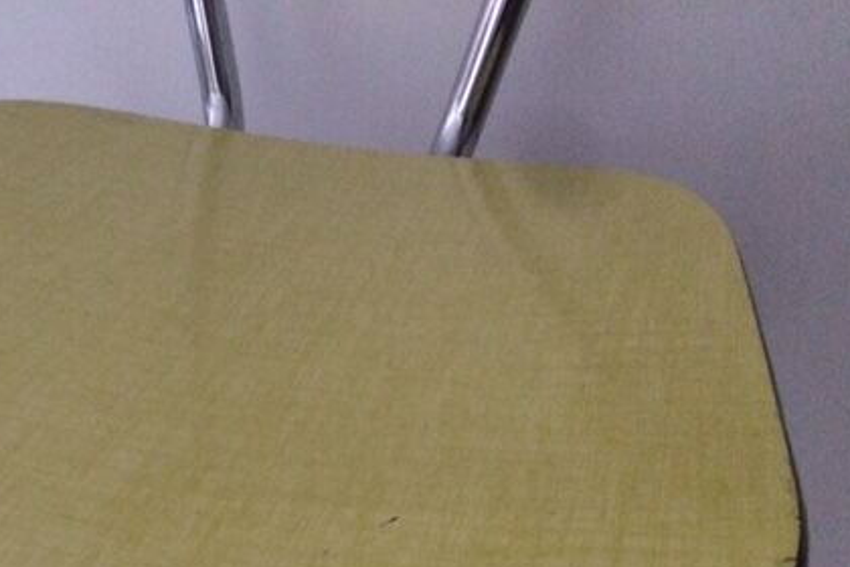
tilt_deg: -36.0
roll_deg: +1.1
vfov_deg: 28.4
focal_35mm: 46
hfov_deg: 41.6
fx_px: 1086
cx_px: 227
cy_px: 482
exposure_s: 1/17
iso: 640
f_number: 2.2
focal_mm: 4.15
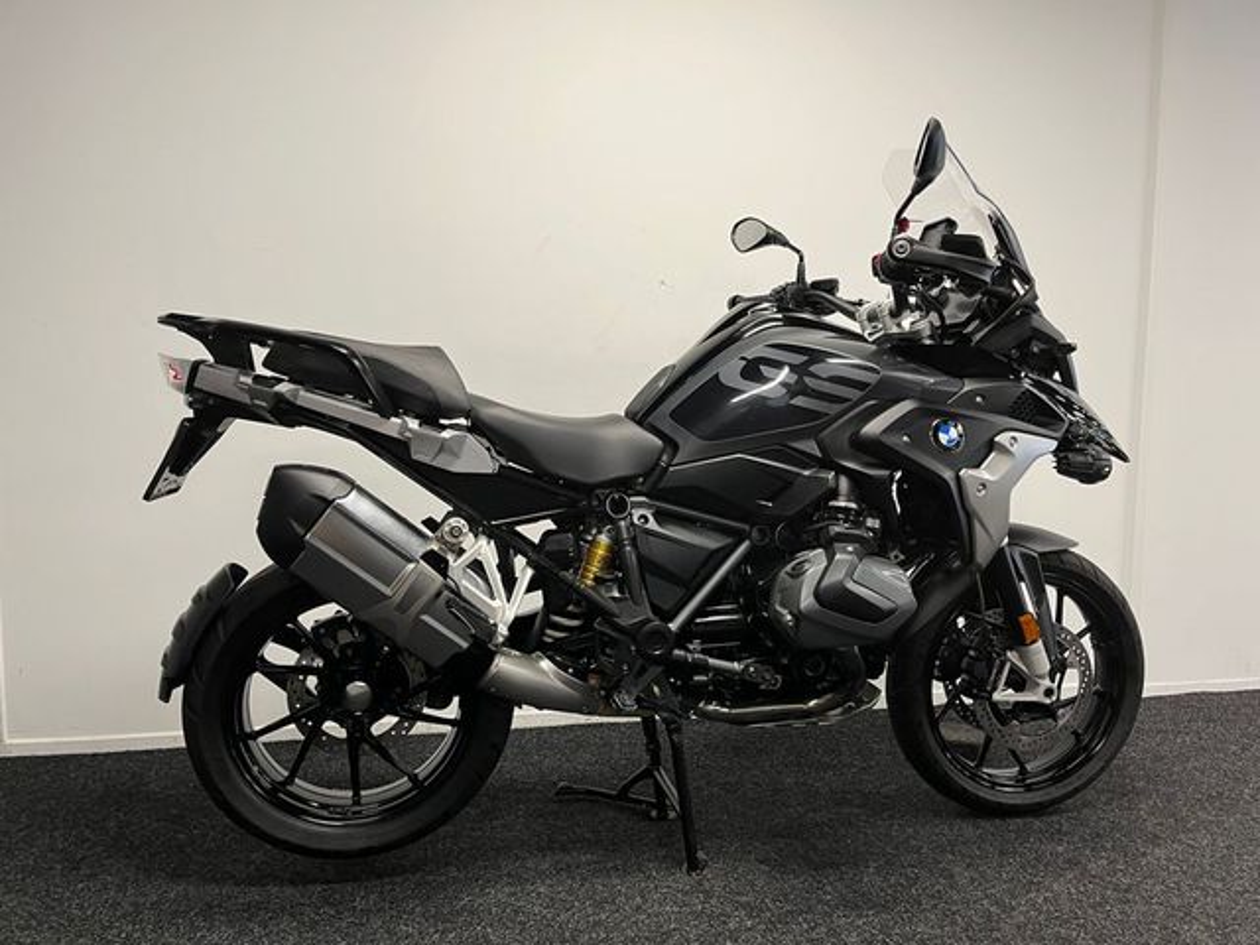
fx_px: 946
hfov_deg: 67.3
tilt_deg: -4.8
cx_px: 630
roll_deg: -0.2
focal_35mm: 26
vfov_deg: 53.1
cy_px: 472
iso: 80
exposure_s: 1/50
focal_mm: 5.1
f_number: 1.6
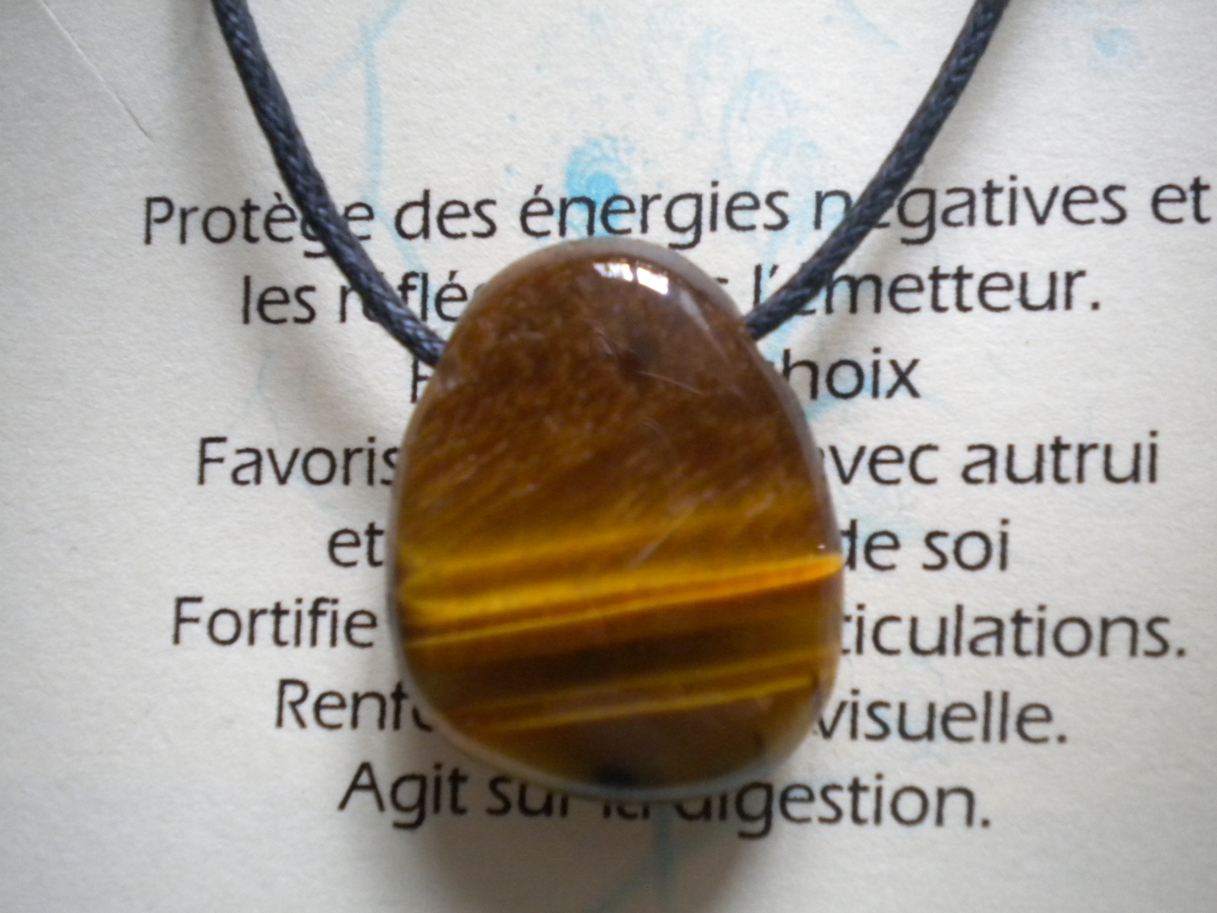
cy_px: 456
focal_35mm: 41
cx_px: 608
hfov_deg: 45.8
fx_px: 1441
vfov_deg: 35.1
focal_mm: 7.4
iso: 400
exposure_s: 1/38.1
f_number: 3.5
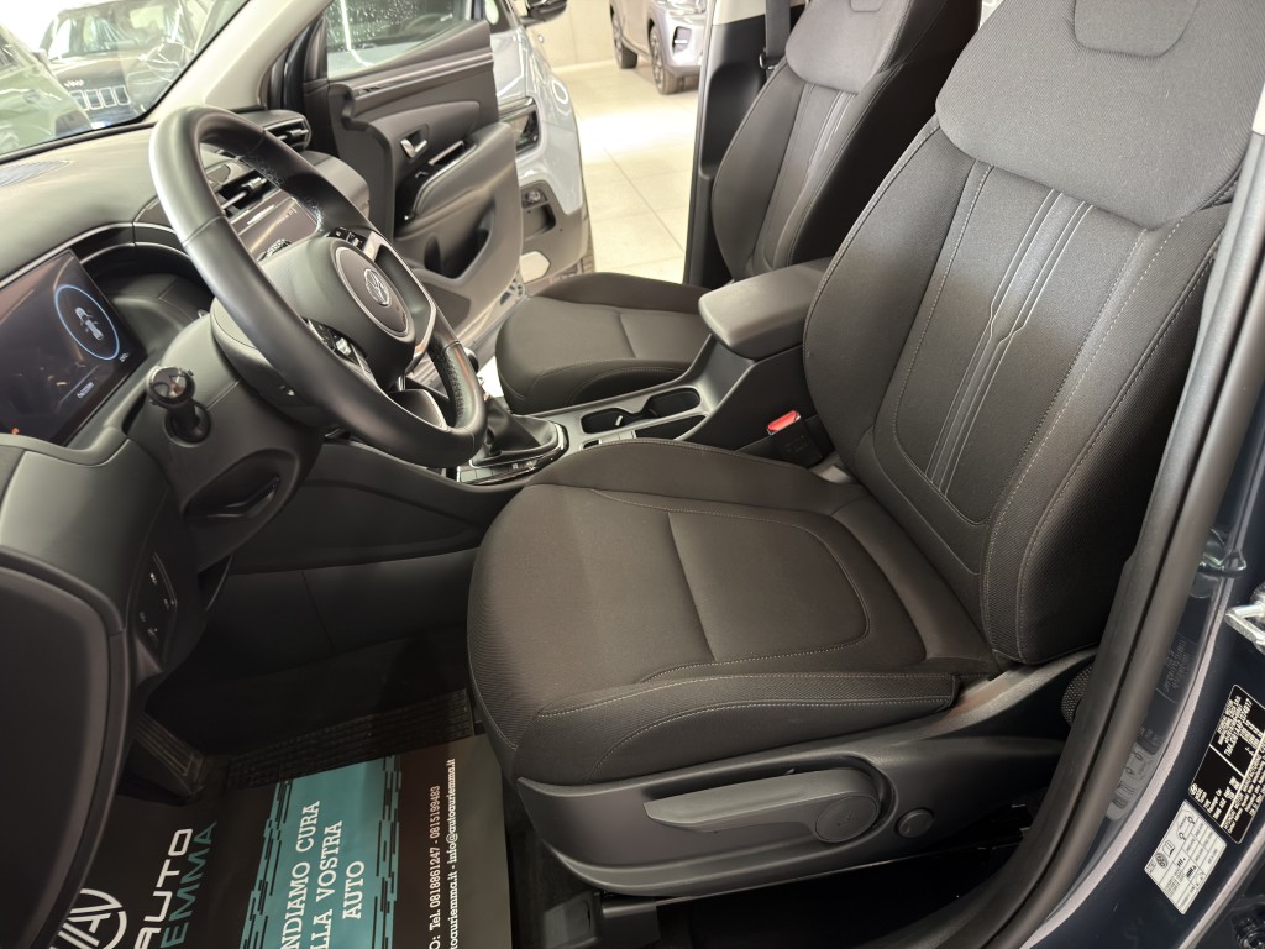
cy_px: 474
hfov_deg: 71.6
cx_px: 632
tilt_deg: -27.7
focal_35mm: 24
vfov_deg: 56.8
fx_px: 877
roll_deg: +9.2
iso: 500
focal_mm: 6.76
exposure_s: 1/25
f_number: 1.78
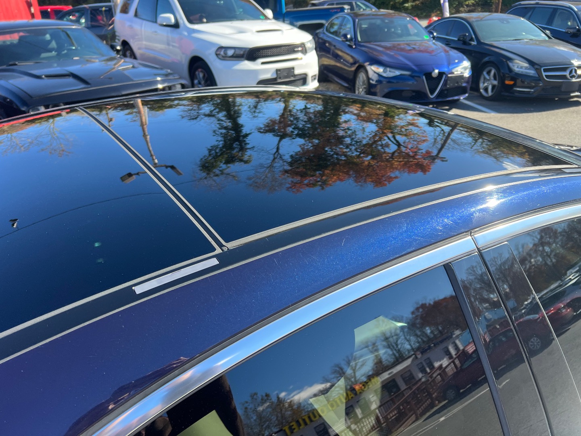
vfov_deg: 53.1
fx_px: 436
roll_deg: +4.0
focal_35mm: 26
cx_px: 290
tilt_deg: -26.8
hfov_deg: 67.3
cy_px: 218
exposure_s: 1/814
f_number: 1.5
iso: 50
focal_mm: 5.7
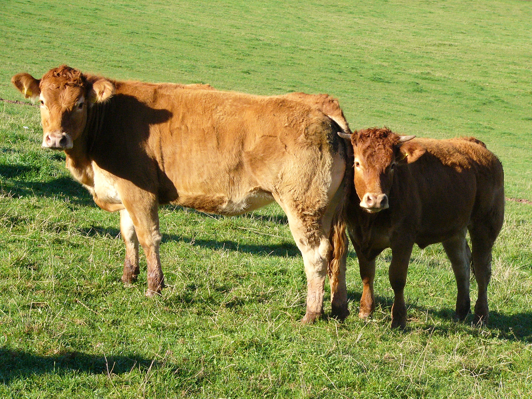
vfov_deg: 15.4
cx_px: 266
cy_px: 200
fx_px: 1475
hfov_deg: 20.4
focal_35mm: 96
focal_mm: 16.1
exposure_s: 1/1300
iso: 200
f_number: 4
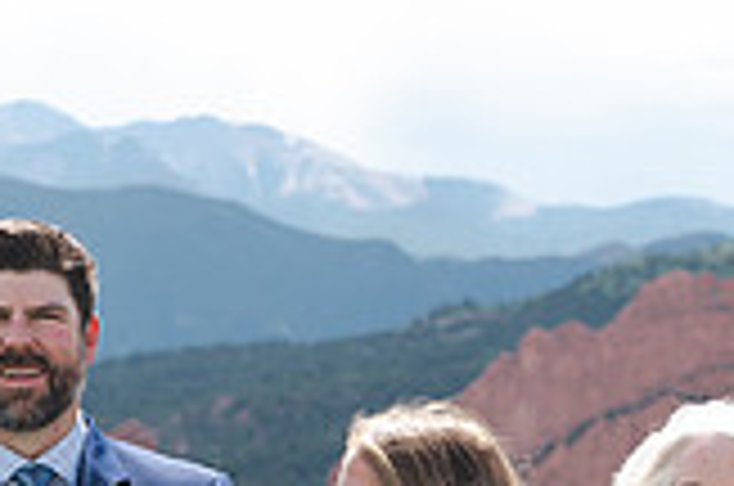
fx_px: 3622
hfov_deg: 11.6
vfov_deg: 7.6
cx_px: 257
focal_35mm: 178
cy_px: 670
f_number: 4
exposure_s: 1/400
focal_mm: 50
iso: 100
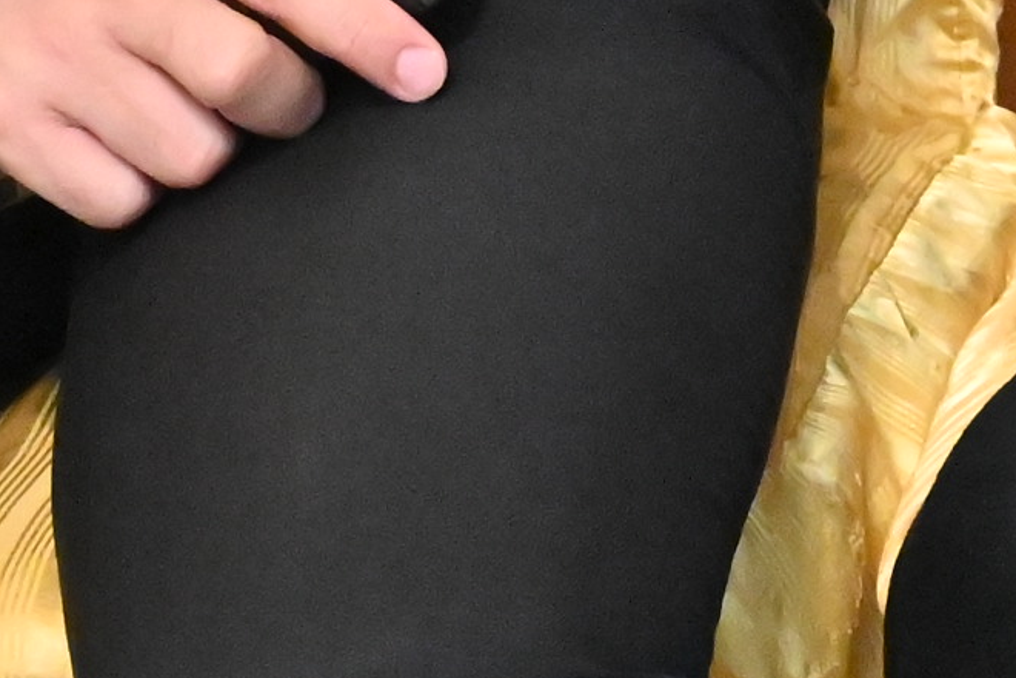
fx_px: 5418
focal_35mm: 192
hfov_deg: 10.2
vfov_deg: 6.7
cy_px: -1154
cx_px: 1686
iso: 10000
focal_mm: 28
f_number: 5.6
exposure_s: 1/80
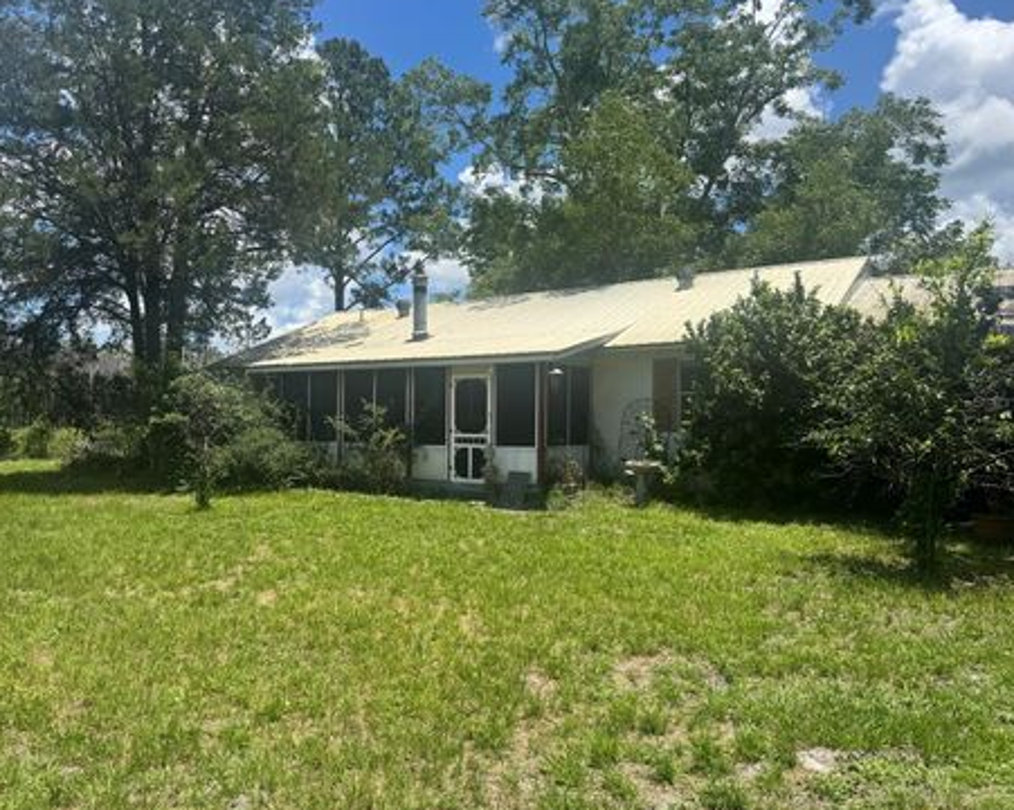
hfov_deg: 66.0
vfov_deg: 54.9
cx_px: 479
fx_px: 780
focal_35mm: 26
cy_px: 402
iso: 80
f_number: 1.78
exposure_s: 1/3597
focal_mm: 6.76
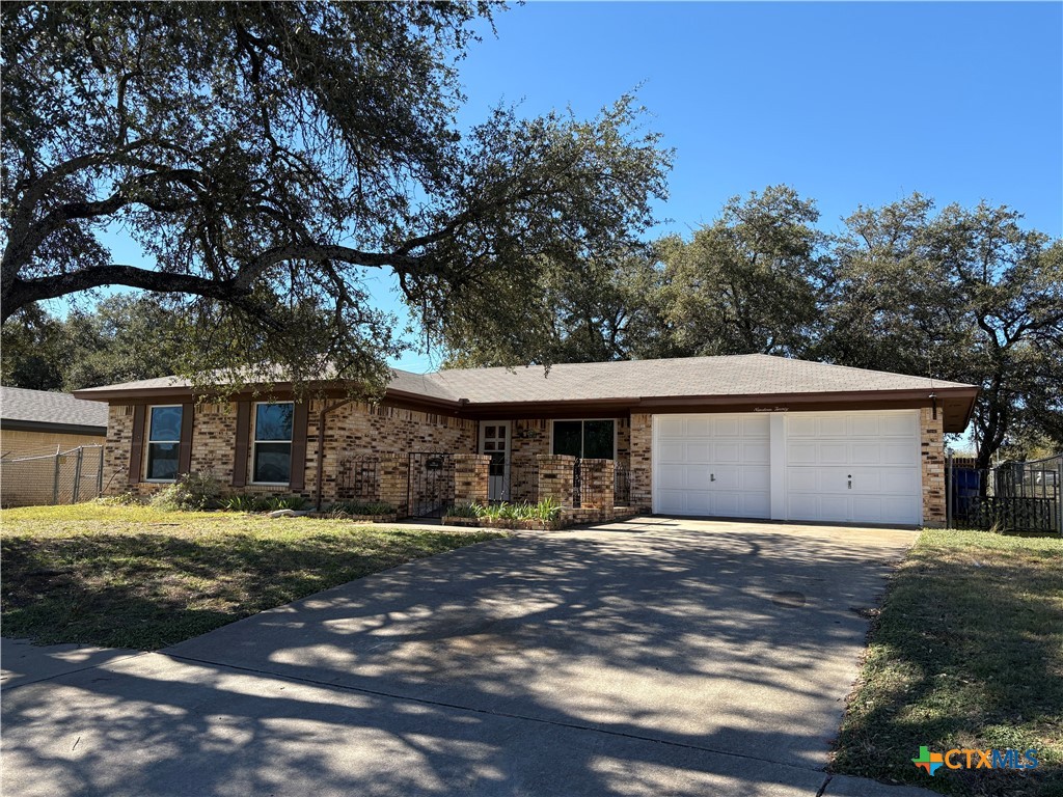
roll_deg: -0.5
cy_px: 398
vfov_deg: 53.1
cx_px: 532
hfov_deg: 67.3
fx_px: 798
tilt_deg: +5.1
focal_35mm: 26
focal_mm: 5.96
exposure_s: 1/1364
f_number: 1.6
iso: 50
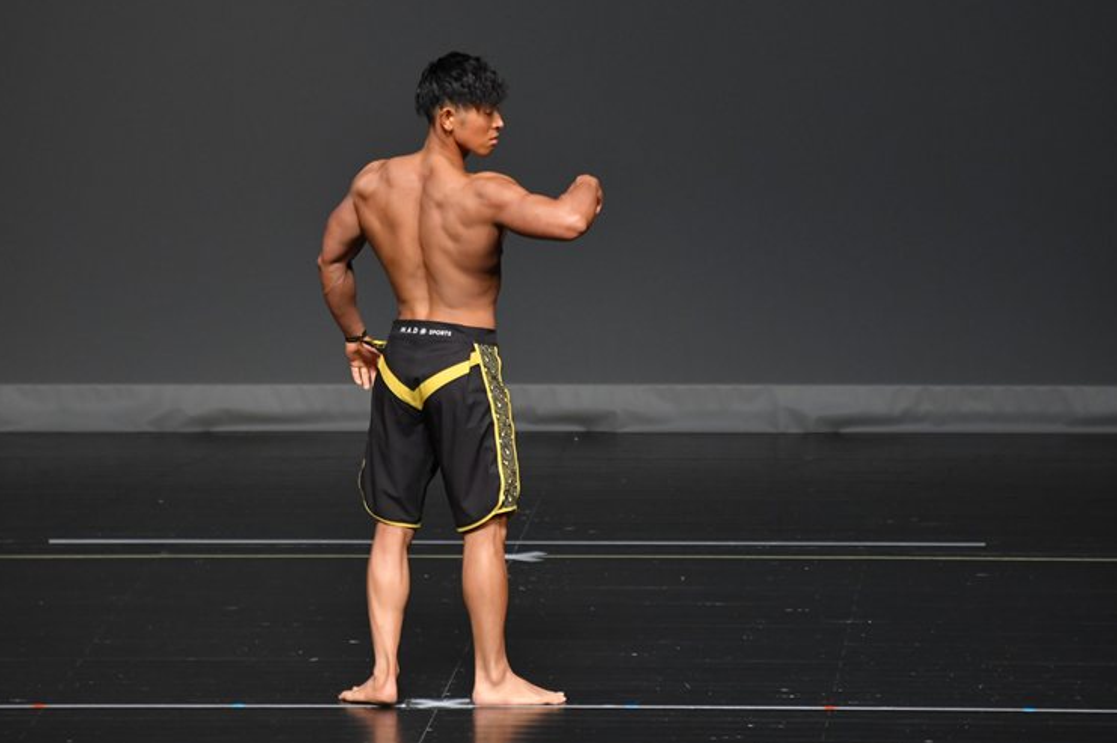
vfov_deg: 3.8
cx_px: 565
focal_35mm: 361
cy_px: 359
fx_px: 11193
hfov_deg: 5.7
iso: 2000
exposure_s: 1/400
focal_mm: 230
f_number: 5.6
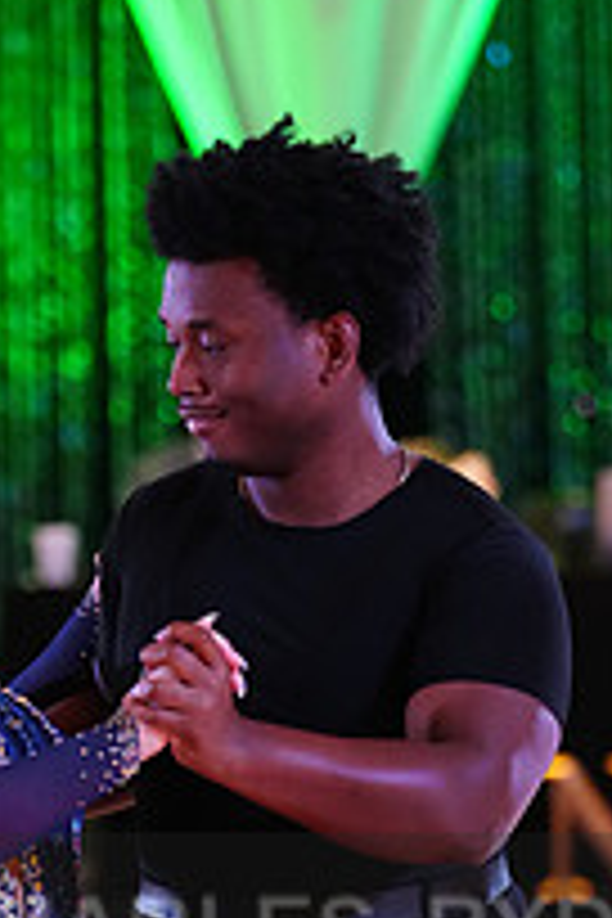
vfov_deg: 6.5
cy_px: 986
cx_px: 200
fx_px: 8108
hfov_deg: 4.3
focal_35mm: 318
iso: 5000
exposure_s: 1/400
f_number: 2.8
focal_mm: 112
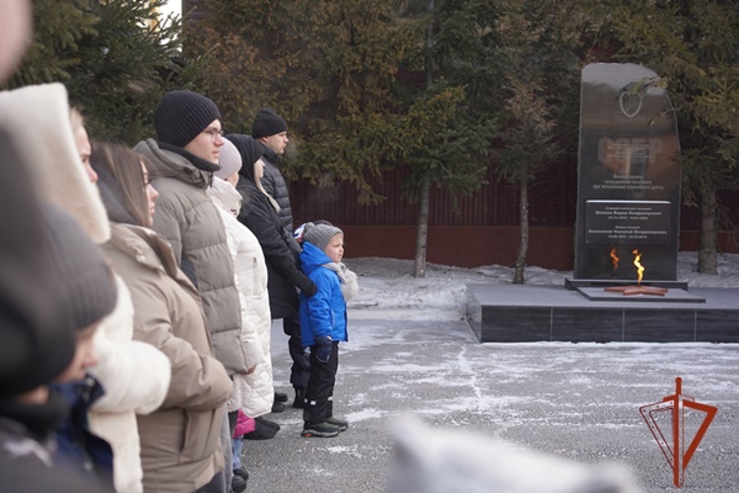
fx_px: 1047
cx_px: 370
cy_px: 246
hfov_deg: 38.9
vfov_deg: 26.5
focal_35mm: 51
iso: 160
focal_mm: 51
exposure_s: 1/160
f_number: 4
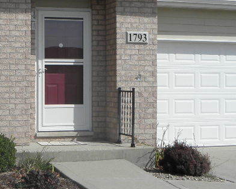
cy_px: 79
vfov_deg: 18.5
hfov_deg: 22.1
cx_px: -1
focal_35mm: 83
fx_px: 580
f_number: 5.6
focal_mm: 4.6
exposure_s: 1/400
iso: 64
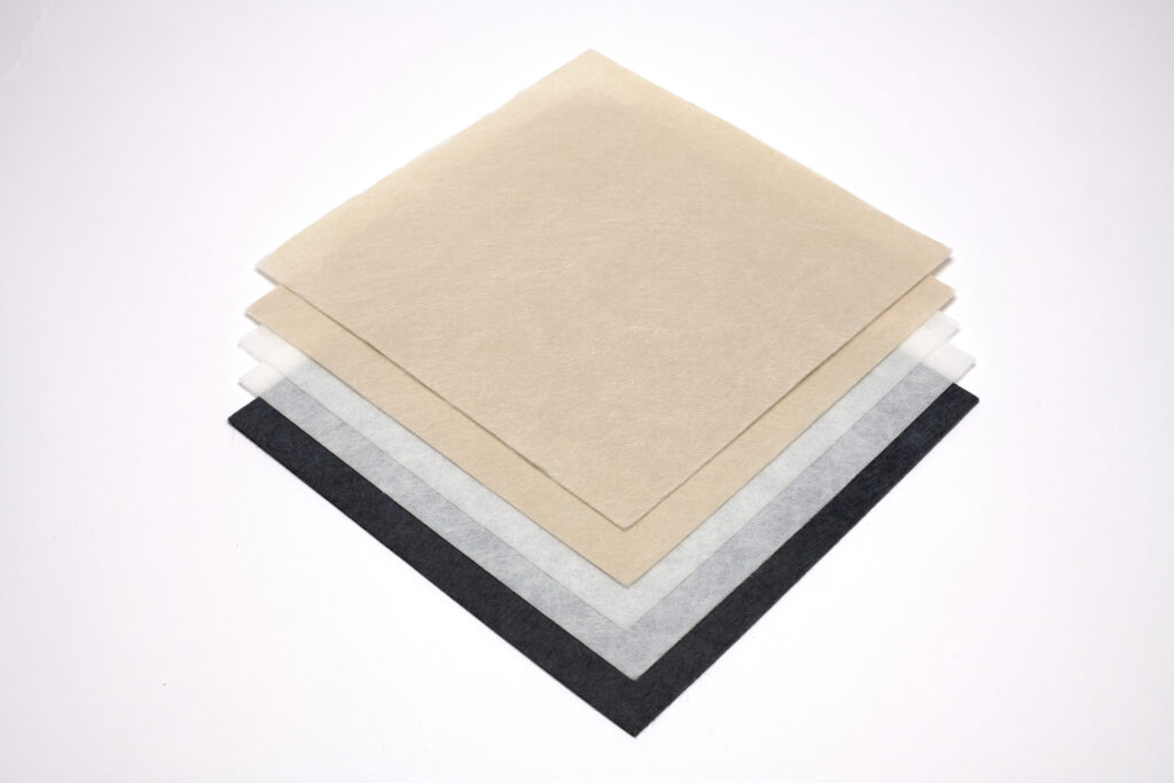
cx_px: 587
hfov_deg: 39.6
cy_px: 392
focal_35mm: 50
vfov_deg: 27.0
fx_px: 1631
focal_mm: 50
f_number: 11
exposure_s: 1/250
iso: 100
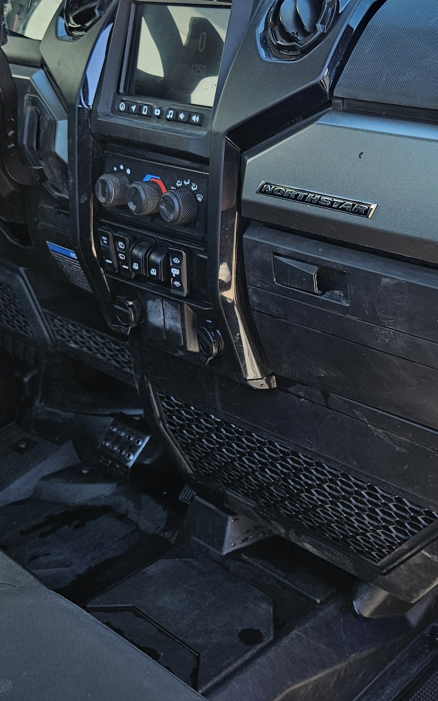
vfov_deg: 41.7
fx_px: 917
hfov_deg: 26.7
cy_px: 291
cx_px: 305
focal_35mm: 48
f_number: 1.8
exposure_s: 1/180
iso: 32
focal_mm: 5.4
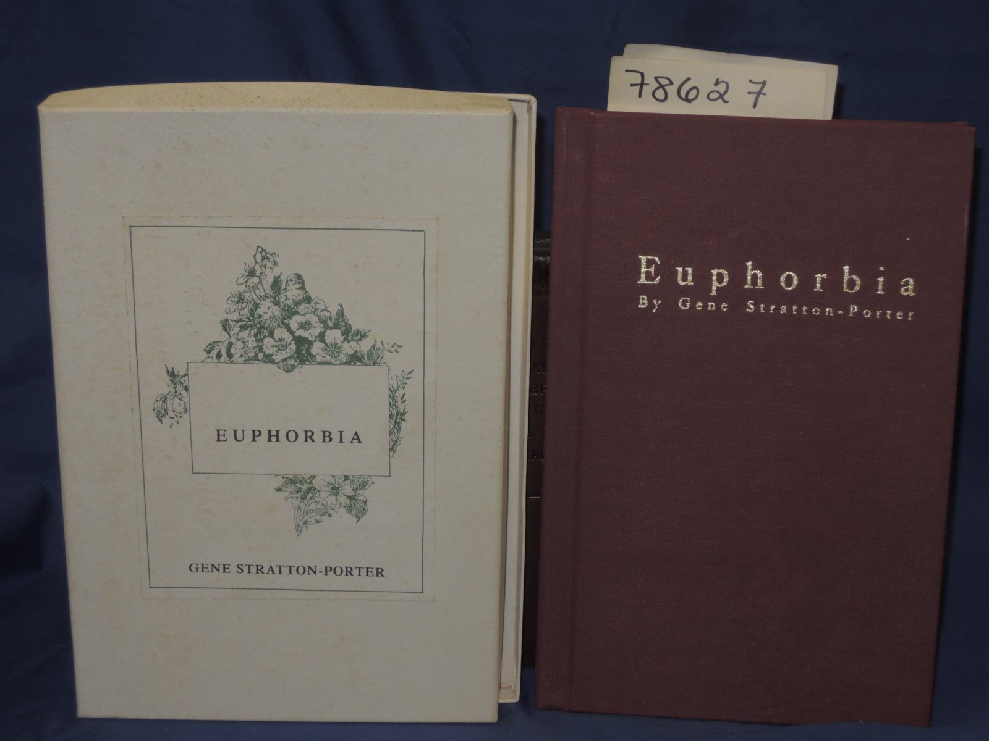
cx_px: 494
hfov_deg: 27.8
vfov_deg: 21.0
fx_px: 2000
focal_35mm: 70
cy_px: 370
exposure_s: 1/60
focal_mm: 12.5
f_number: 4.5
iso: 200
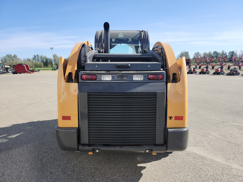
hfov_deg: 73.9
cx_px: 122
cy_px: 91
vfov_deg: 58.9
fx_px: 161
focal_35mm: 23
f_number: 1.8
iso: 25
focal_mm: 5.54
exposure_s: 1/992
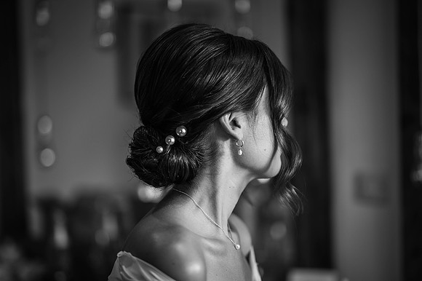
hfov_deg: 23.9
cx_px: 211
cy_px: 140
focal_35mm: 85
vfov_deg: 16.1
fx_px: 996
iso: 110
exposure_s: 1/200
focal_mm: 85
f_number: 1.8
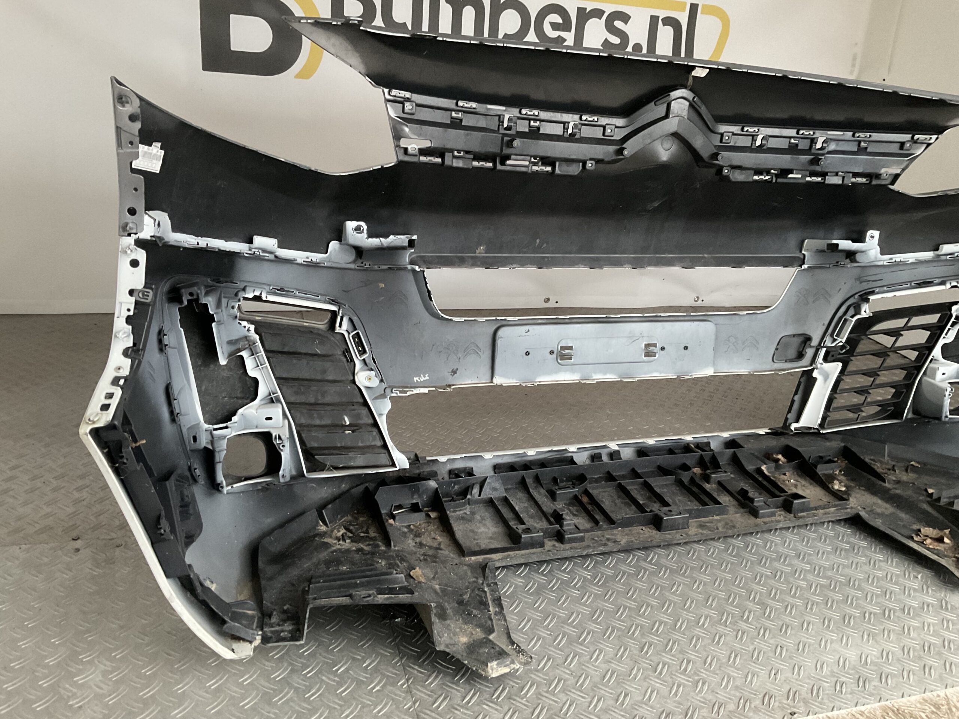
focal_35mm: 29
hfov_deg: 61.7
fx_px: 803
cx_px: 480
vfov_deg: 48.2
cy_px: 360
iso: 250
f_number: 1.8
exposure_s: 1/25
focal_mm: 3
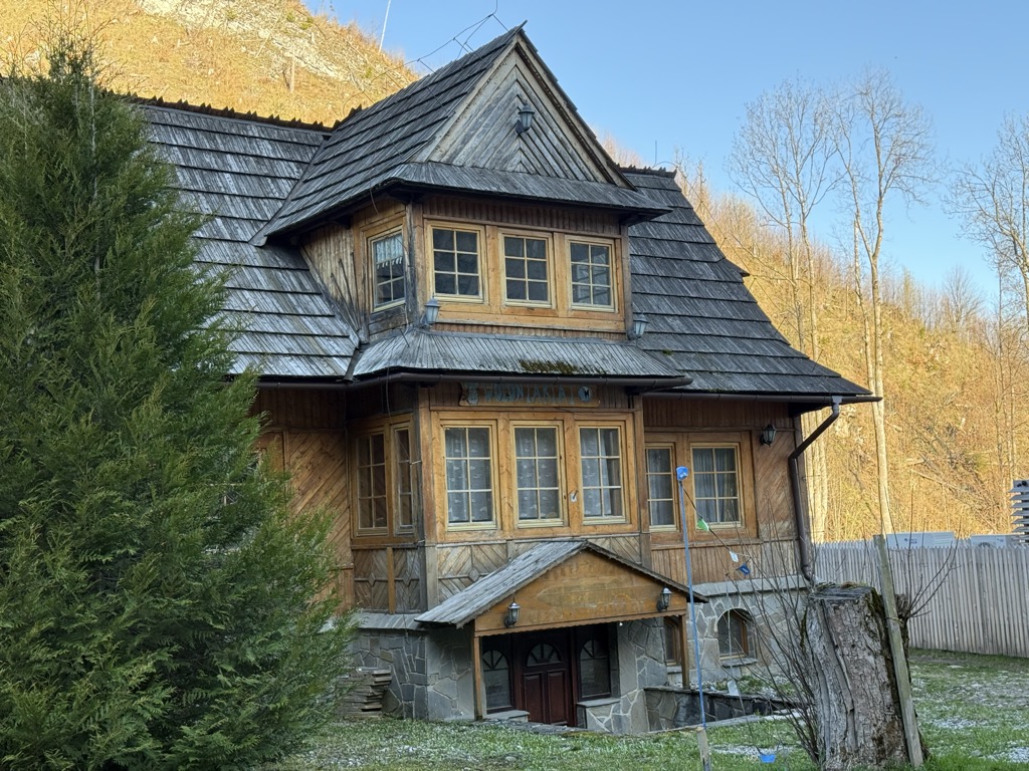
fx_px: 1427
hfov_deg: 39.7
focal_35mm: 48
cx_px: 514
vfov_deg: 30.3
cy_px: 386
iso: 80
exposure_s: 1/379
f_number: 1.78
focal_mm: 6.76
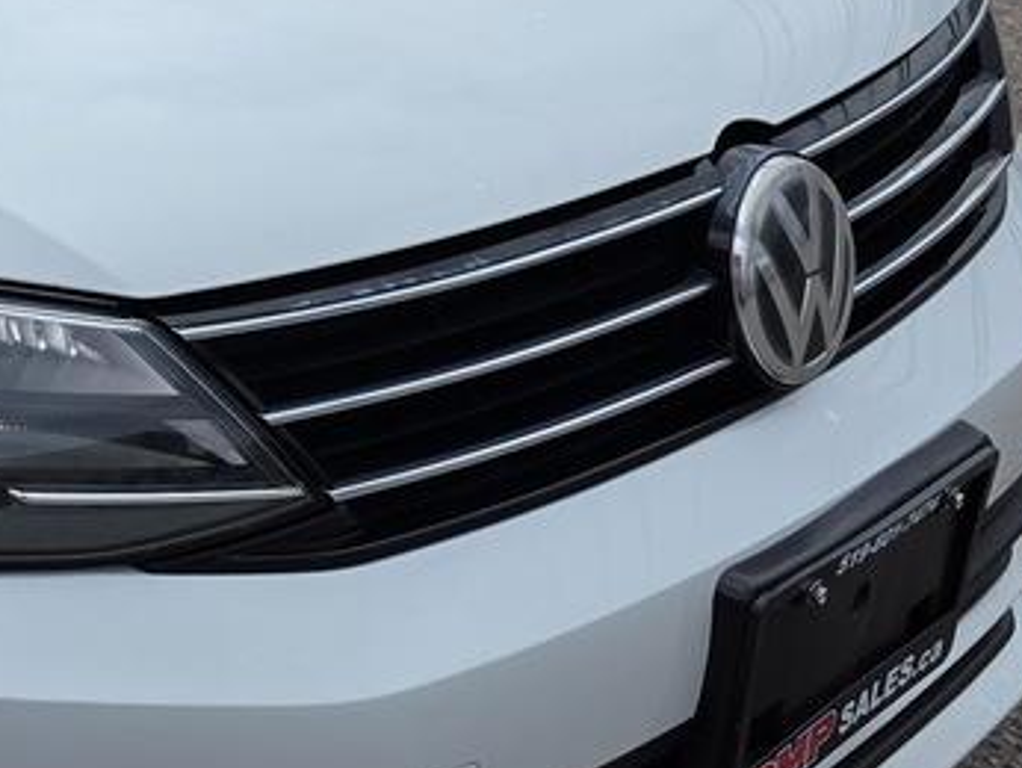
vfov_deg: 17.2
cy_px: 103
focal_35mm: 85
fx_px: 2511
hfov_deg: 20.5
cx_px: -399
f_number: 1.7
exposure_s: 1/6809
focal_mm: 6.3
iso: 80
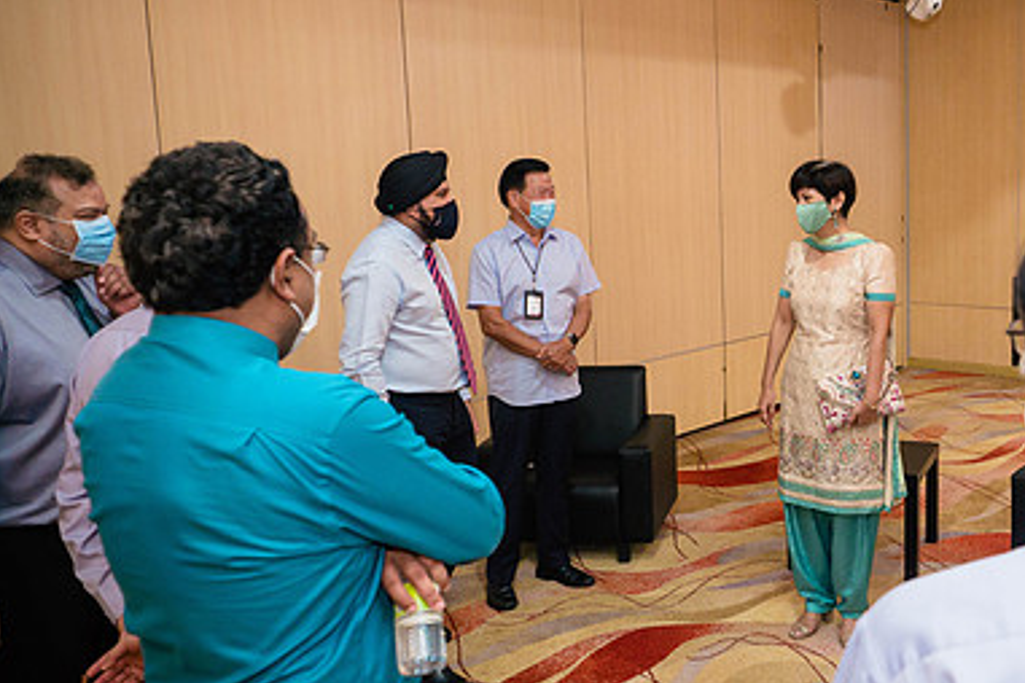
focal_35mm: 38
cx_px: 732
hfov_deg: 49.2
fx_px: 1082
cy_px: 324
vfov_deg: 35.0
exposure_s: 1/80
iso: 1000
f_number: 2.8
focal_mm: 12
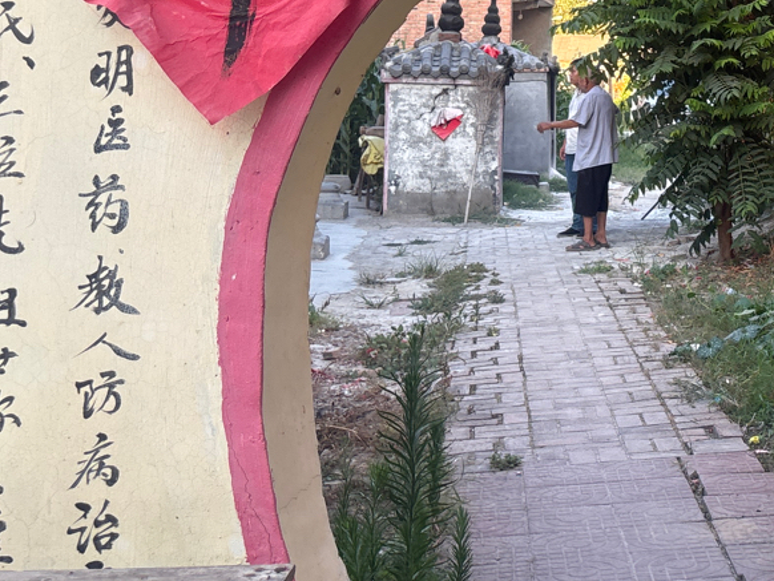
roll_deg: +0.6
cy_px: 47
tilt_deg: +0.4
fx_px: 1499
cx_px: 894
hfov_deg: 26.2
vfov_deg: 21.4
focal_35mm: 67
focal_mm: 5.96
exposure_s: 1/121
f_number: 1.6
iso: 32
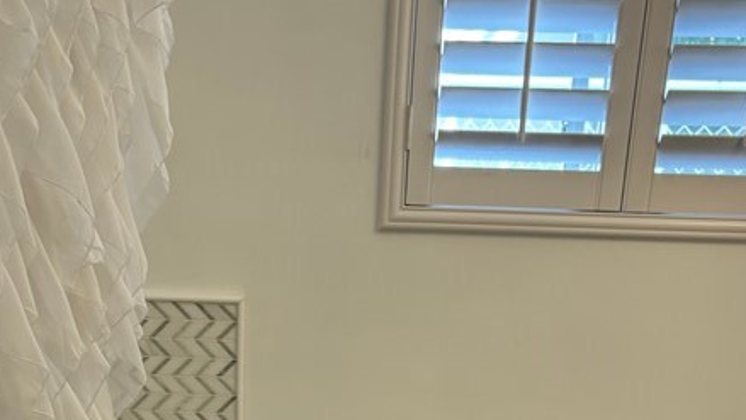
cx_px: 287
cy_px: 624
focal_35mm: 66
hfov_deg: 31.8
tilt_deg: -23.7
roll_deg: -1.3
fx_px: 1306
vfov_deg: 16.7
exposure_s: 1/120
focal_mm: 5.96
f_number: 1.6
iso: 100
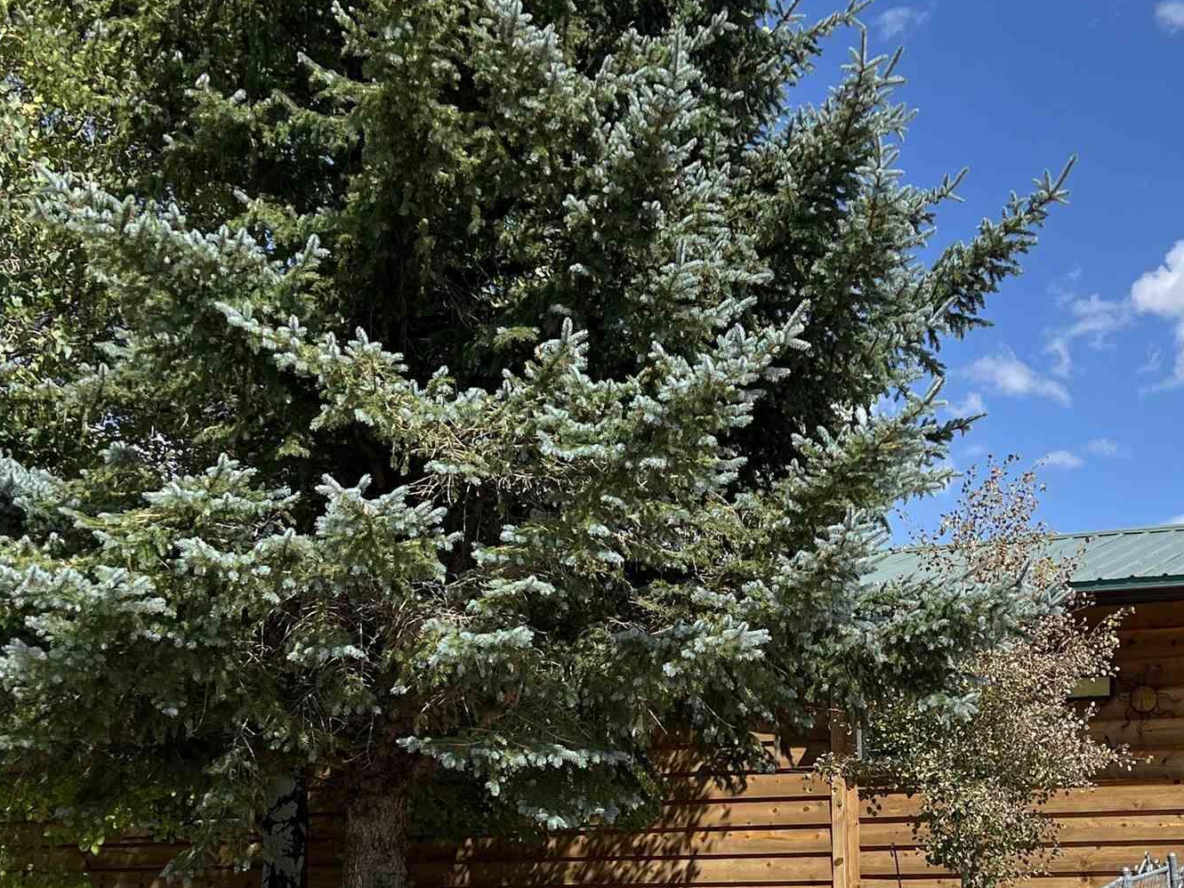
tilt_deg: +3.6
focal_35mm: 60
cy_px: 771
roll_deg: +1.0
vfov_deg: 23.8
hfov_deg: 32.0
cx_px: 775
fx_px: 2052
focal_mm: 5.7
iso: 50
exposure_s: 1/4115
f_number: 1.5
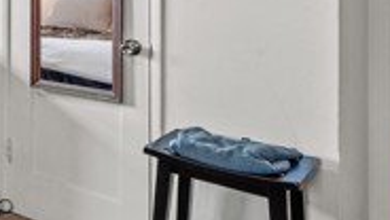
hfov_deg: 27.8
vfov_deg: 22.0
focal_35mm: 51
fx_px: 528
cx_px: -193
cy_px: -37
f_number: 9
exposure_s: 1/1.67
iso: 250
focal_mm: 14
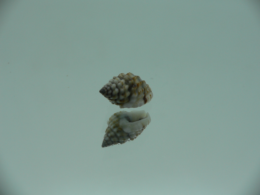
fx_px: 263
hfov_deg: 52.6
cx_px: 130
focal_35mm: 35
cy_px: 98
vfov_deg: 40.7
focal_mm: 4.6
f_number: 2.8
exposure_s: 1/60
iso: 80
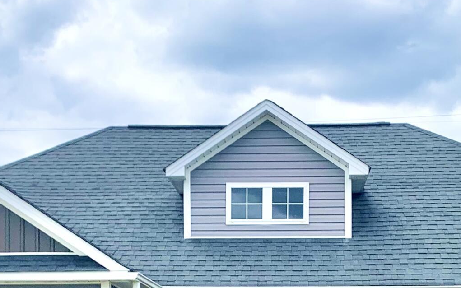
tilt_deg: +2.1
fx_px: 1018
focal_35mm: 81
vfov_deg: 15.6
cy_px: 329
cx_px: 261
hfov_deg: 25.5
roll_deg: -0.1
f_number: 1.8
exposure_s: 1/2545
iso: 25
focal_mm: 4.25
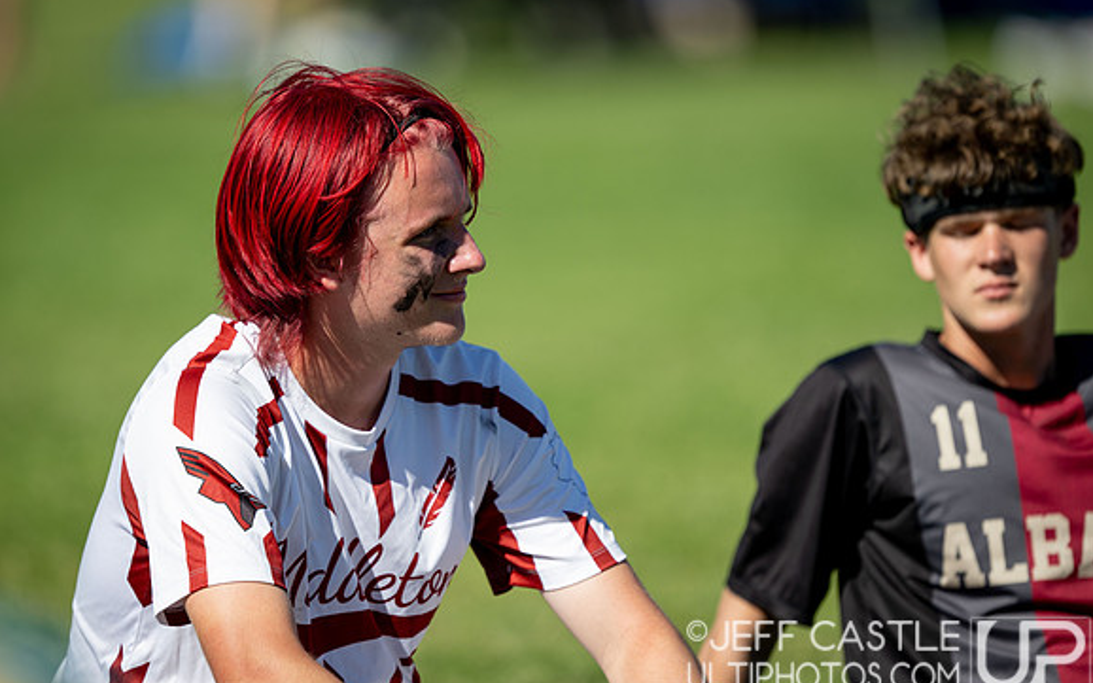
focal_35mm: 473
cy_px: 299
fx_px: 14087
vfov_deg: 2.8
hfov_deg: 4.4
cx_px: 468
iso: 80
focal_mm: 400
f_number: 2.8
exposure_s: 1/2000
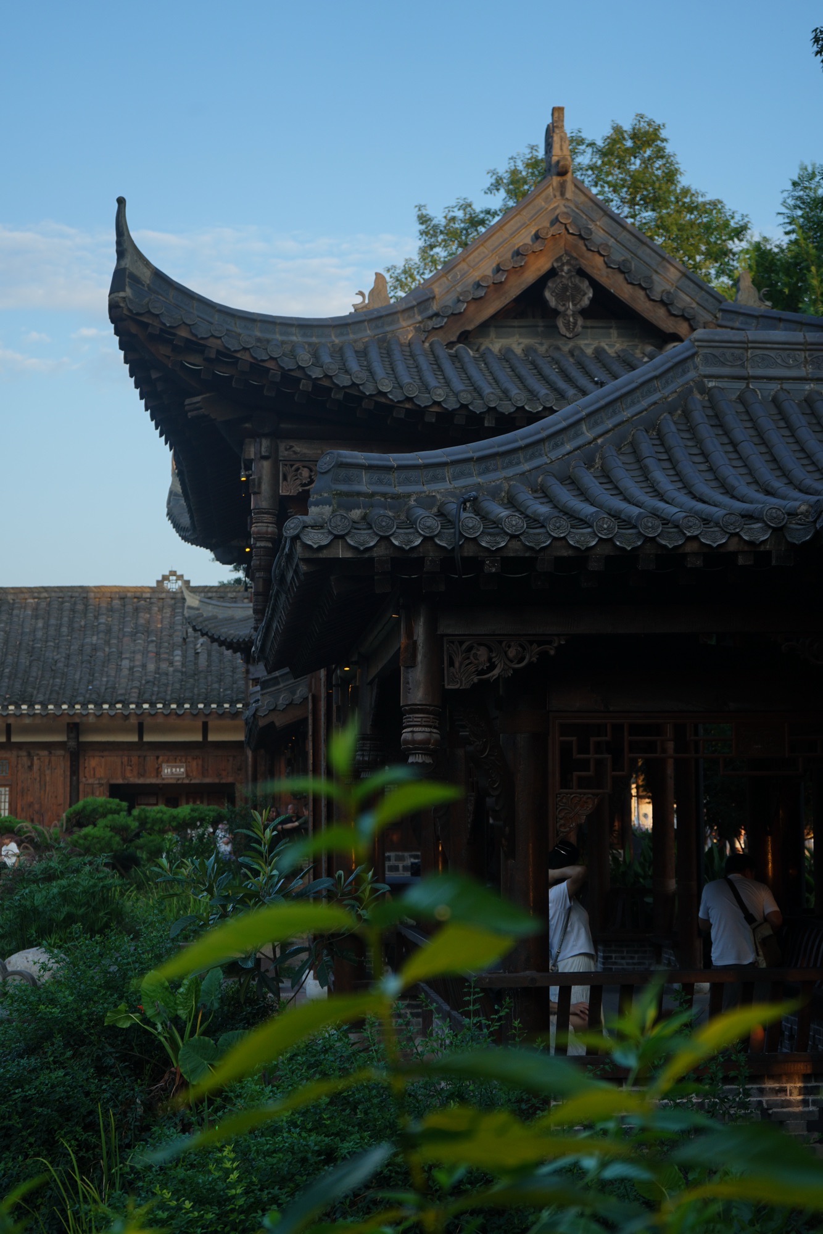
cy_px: 617
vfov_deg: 35.6
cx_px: 412
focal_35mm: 56
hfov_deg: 24.2
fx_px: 1920
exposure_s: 1/125
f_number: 5.6
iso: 64
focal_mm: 56
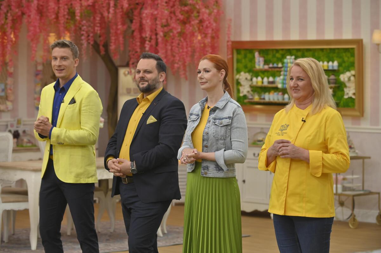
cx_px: 190
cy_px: 126
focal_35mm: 116
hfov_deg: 17.7
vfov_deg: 11.8
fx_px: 1227
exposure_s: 1/400
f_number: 8
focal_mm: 116
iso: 500
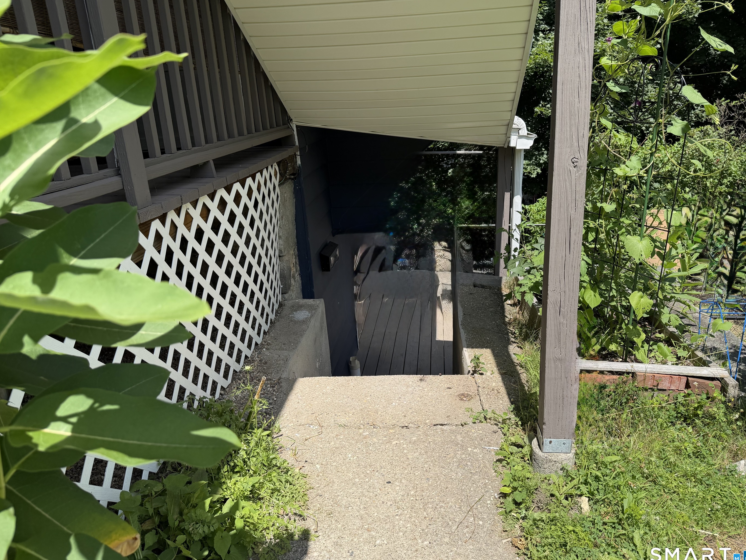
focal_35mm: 25
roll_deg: +3.7
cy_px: 276
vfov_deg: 54.9
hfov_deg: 69.4
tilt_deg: -17.3
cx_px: 377
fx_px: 539
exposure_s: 1/2525
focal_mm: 6.76
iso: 80
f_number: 1.78
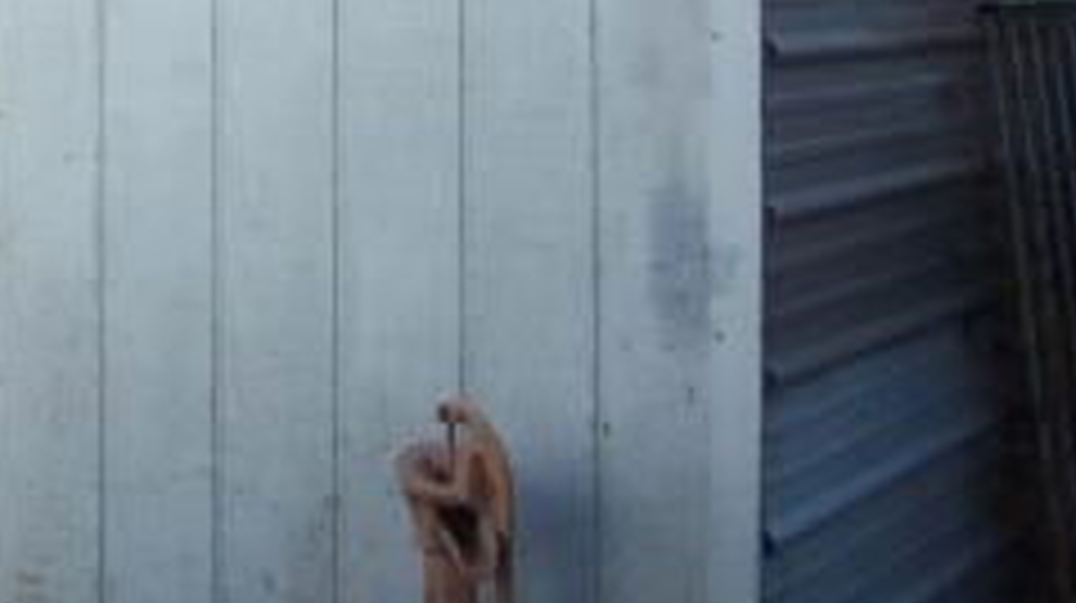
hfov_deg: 19.1
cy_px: -225
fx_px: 3079
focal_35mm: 108
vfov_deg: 10.9
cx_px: -81
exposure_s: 1/507
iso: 80
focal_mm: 6.2
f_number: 2.8
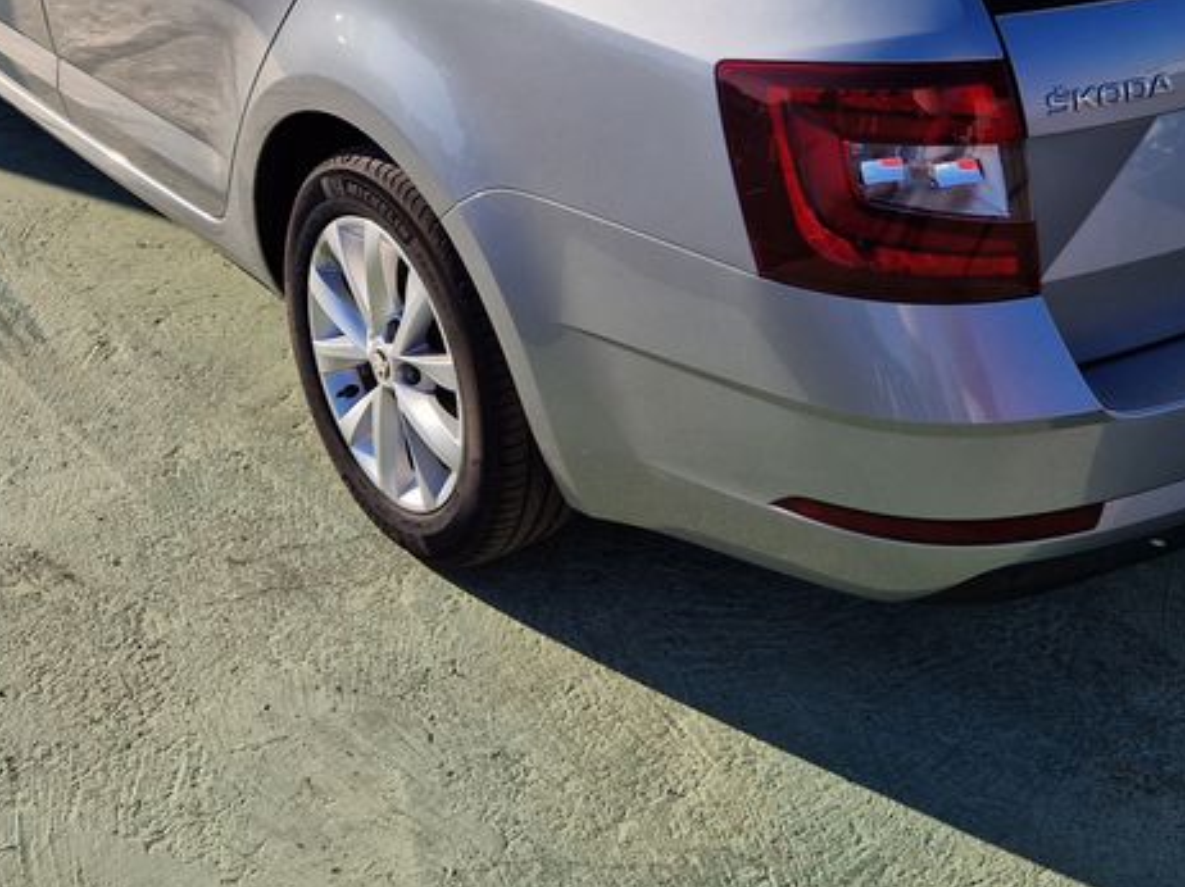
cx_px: 705
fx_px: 1745
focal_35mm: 51
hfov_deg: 37.4
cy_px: 118
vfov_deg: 27.7
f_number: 1.8
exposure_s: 1/1752
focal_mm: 5.4
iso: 50
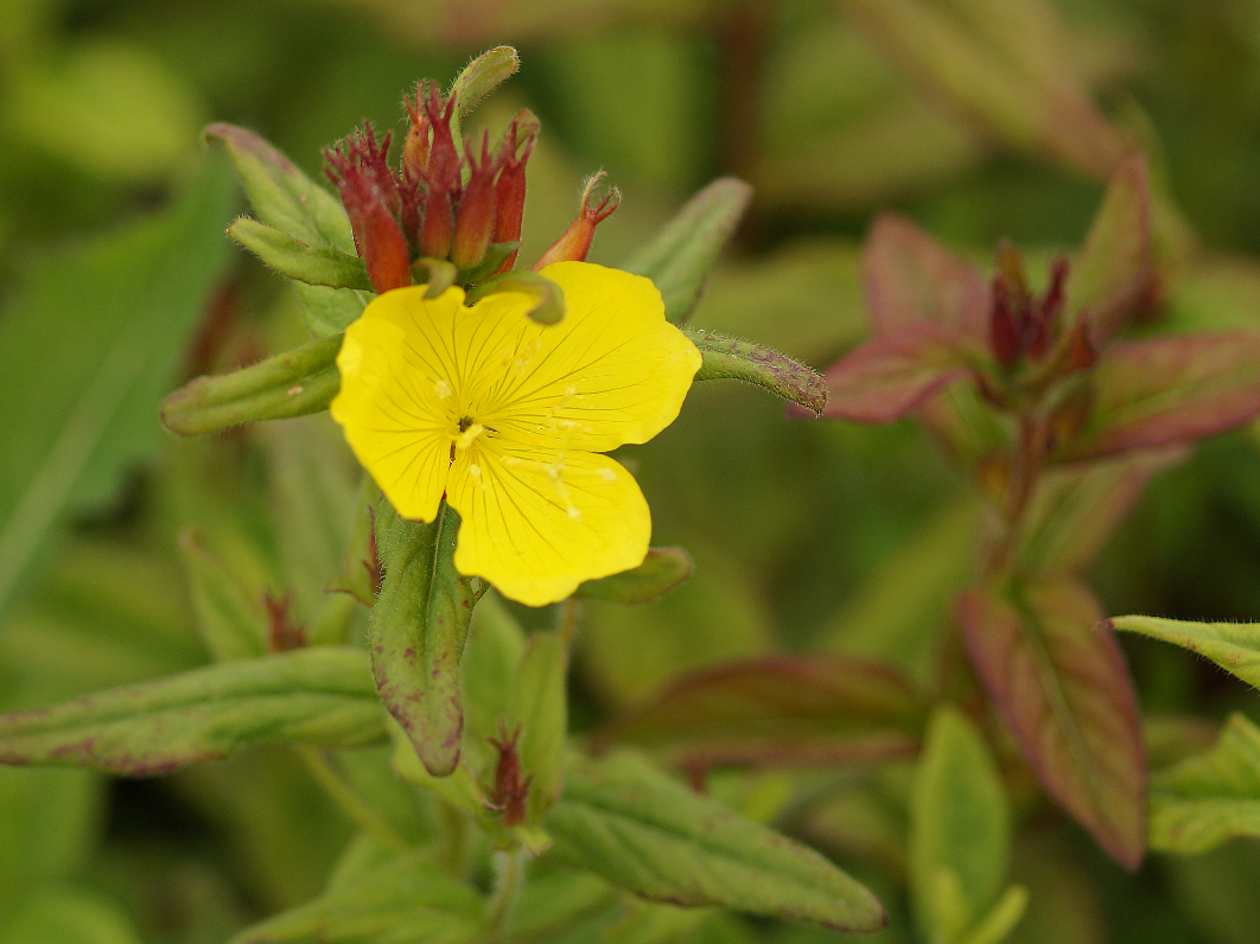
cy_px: 473
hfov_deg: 12.1
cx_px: 602
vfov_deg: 9.1
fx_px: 5932
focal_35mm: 163
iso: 100
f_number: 2.8
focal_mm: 100
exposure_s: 1/160
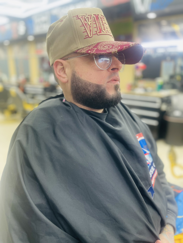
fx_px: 183
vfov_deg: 67.3
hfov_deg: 53.1
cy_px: 122
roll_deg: -0.6
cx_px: 92
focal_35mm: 26
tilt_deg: -15.4
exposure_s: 1/60
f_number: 1.6
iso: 64
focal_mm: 5.1
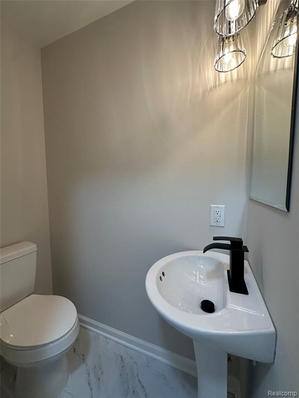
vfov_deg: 102.1
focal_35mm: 14
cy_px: 199
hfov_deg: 85.7
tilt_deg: -3.7
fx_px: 161
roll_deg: -0.1
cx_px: 150
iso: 160
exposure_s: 1/120
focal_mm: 2.22
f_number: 2.2
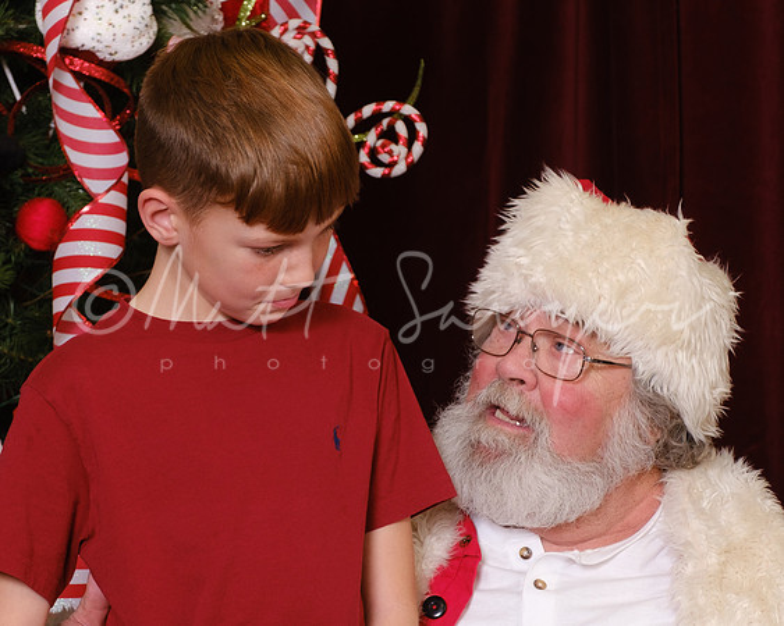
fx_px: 3752
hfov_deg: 11.9
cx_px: 293
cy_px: 402
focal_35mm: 162
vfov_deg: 9.5
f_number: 6.4
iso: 400
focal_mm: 55
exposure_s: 1/125
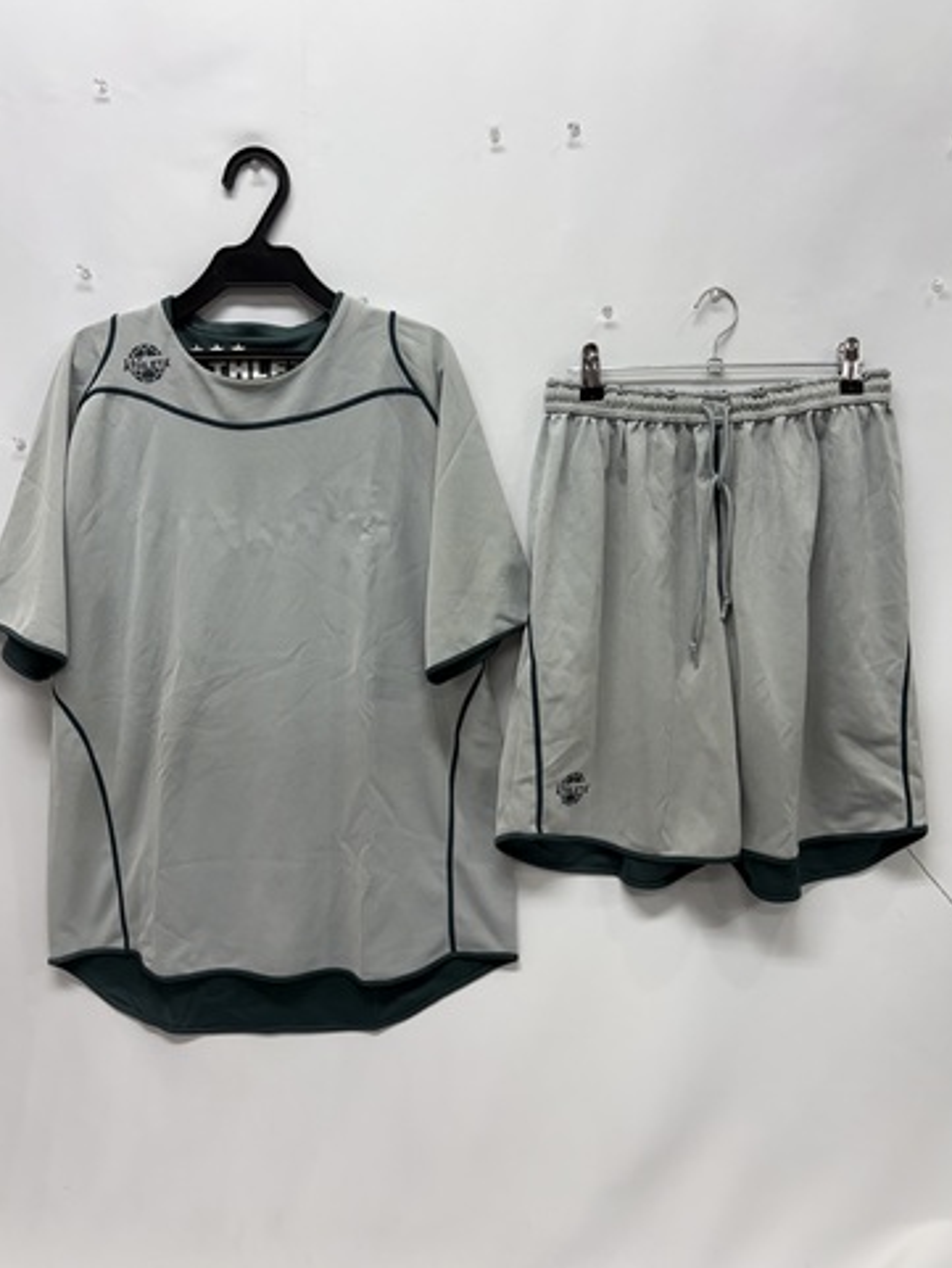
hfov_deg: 51.4
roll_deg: +0.1
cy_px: 622
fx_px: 990
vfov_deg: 65.3
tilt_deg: -9.4
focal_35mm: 27
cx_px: 473
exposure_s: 1/100
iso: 64
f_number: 1.6
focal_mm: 5.96
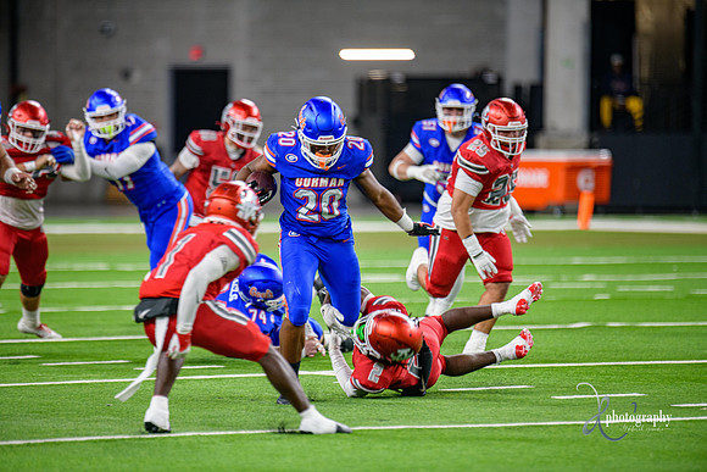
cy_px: 236
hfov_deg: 6.9
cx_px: 354
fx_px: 5893
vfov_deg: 4.6
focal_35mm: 300
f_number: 2.8
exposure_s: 1/400
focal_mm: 300
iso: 1000
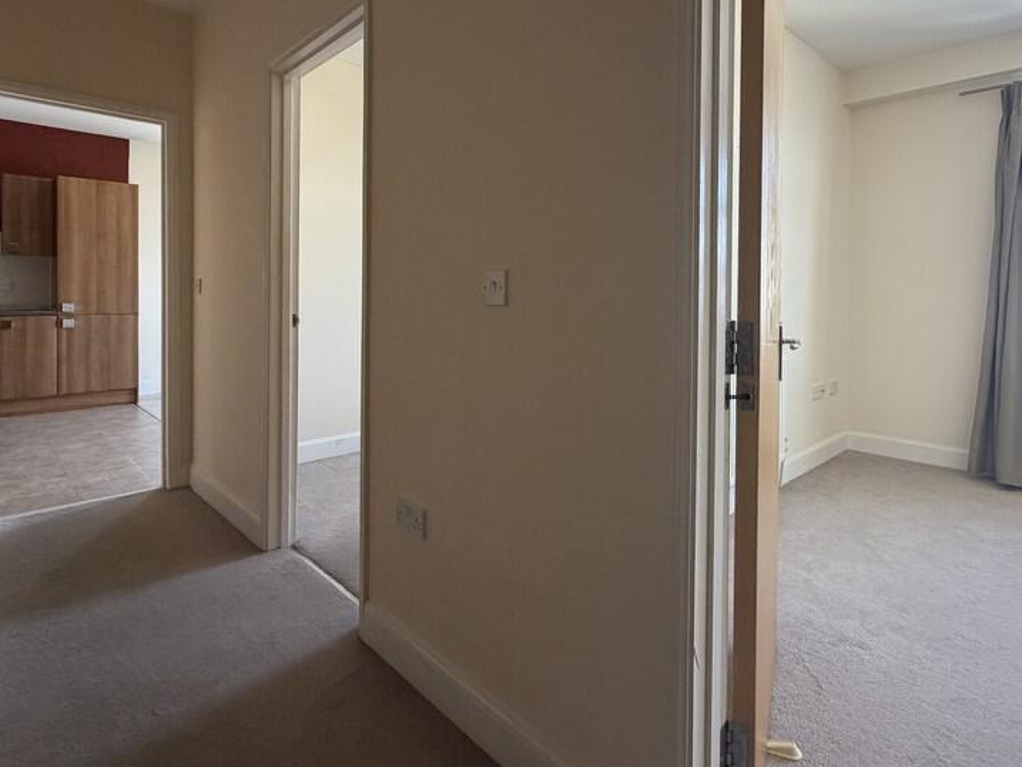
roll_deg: -0.3
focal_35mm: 20
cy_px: 298
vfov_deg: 65.2
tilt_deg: -0.7
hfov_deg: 81.5
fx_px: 591
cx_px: 566
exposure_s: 1/121
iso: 320
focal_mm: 2.22
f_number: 2.2
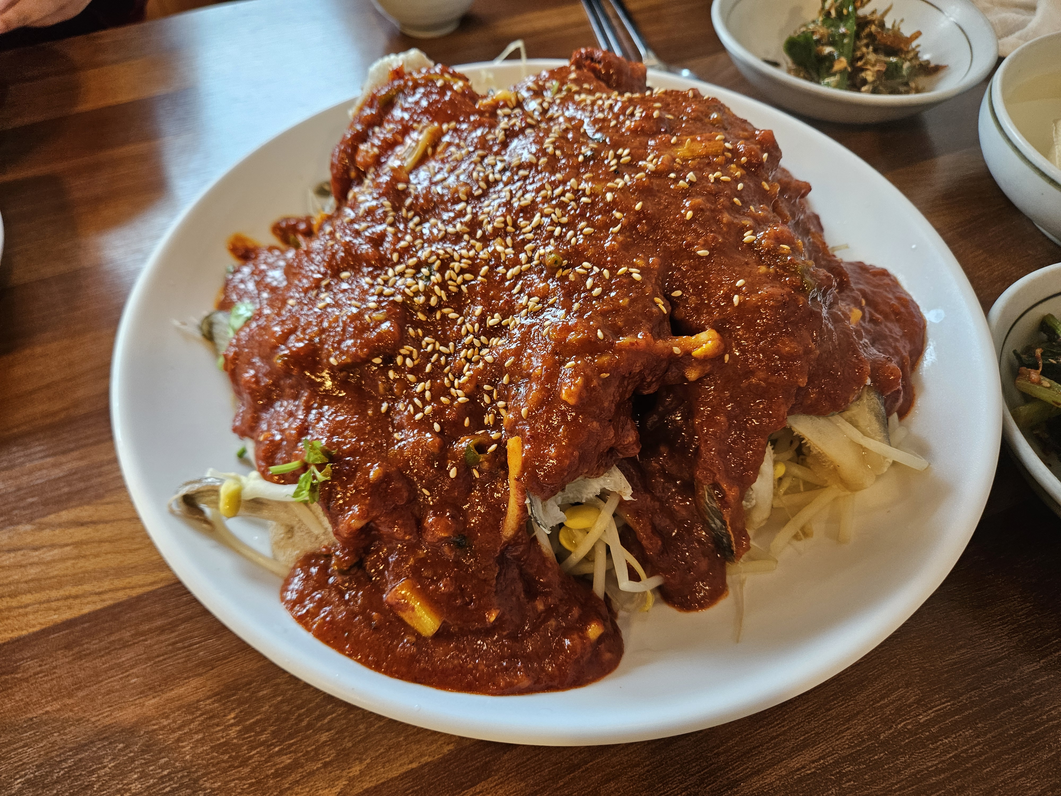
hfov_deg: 73.9
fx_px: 705
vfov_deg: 58.9
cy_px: 398
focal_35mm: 23
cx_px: 530
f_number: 1.8
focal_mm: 5.4
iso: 250
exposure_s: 1/120
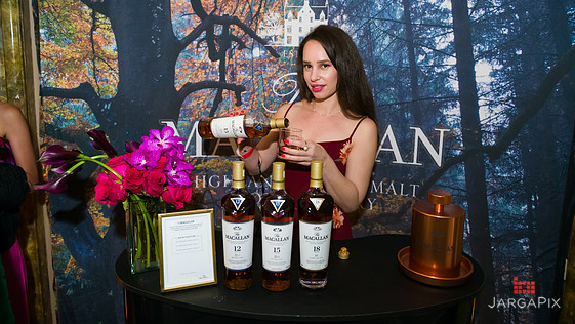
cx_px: 289
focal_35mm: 26
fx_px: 397
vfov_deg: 44.2
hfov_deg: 71.9
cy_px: 132
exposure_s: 1/125
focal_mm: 24
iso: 1600
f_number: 3.2
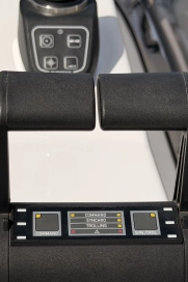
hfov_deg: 13.5
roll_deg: -2.4
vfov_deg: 20.1
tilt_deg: -32.4
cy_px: 201
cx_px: 104
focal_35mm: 101
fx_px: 792
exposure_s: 1/11364
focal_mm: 6.76
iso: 64
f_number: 1.78
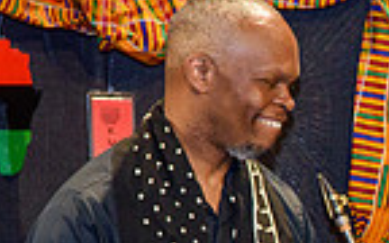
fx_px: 3594
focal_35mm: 339
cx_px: 697
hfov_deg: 6.1
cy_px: 444
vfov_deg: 3.8
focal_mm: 55
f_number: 5.6
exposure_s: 1/125
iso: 800
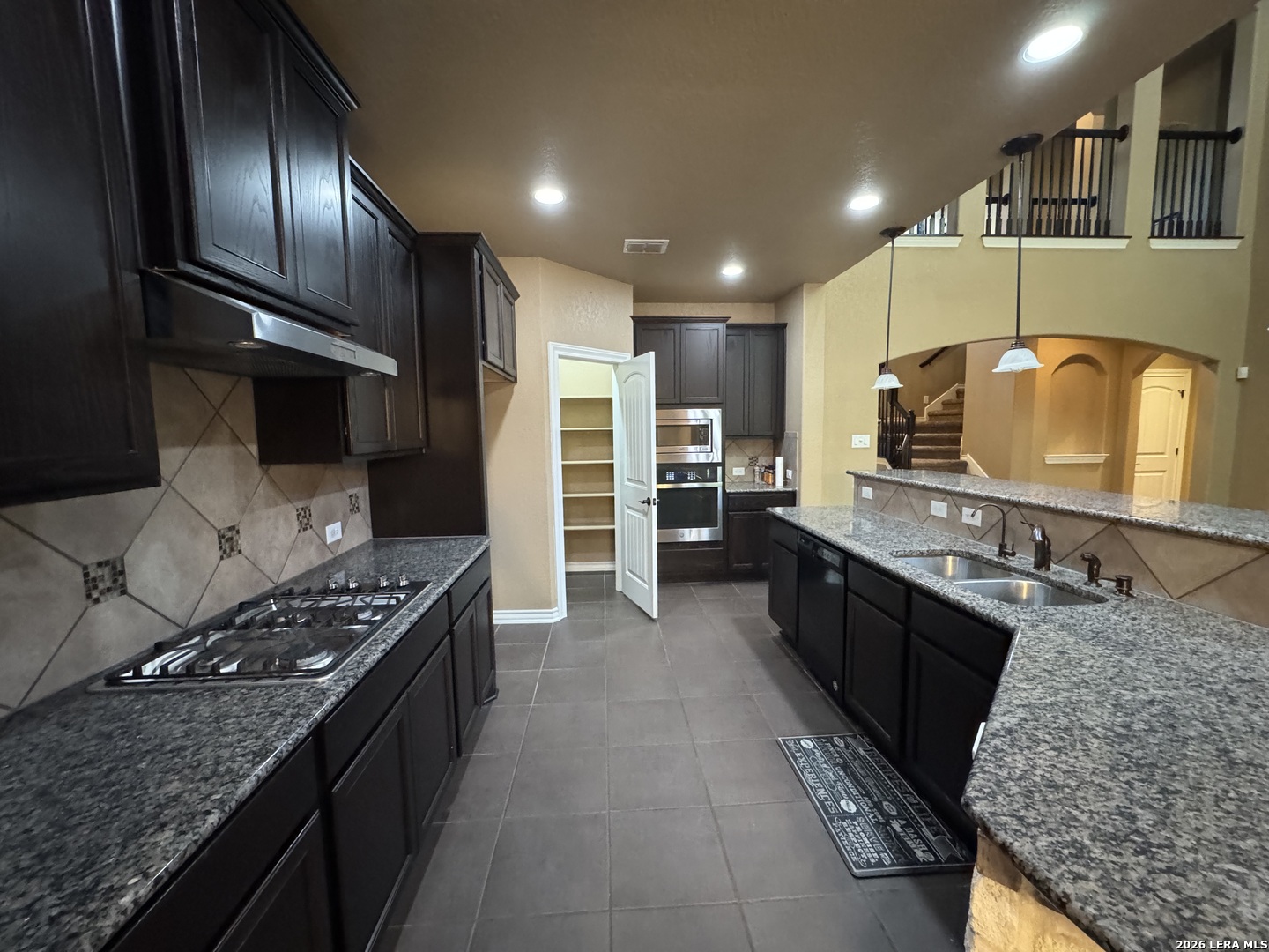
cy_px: 476
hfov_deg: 102.1
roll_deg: +1.0
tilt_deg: -5.6
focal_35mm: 14
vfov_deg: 85.7
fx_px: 513
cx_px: 634
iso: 1000
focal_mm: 2.22
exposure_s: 1/60
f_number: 2.2
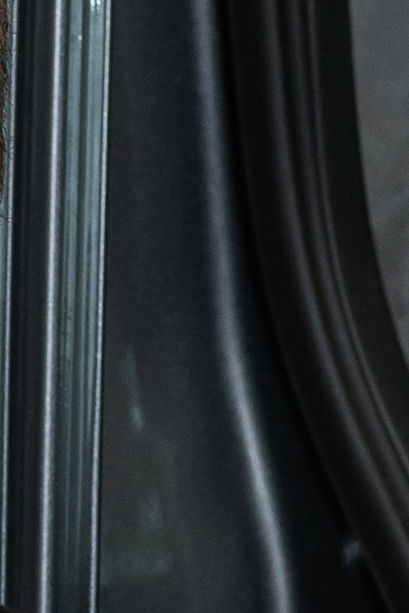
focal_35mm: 511
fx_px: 8700
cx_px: -395
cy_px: 741
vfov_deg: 4.0
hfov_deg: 2.7
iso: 500
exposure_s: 1/50
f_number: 7.1
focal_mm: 70
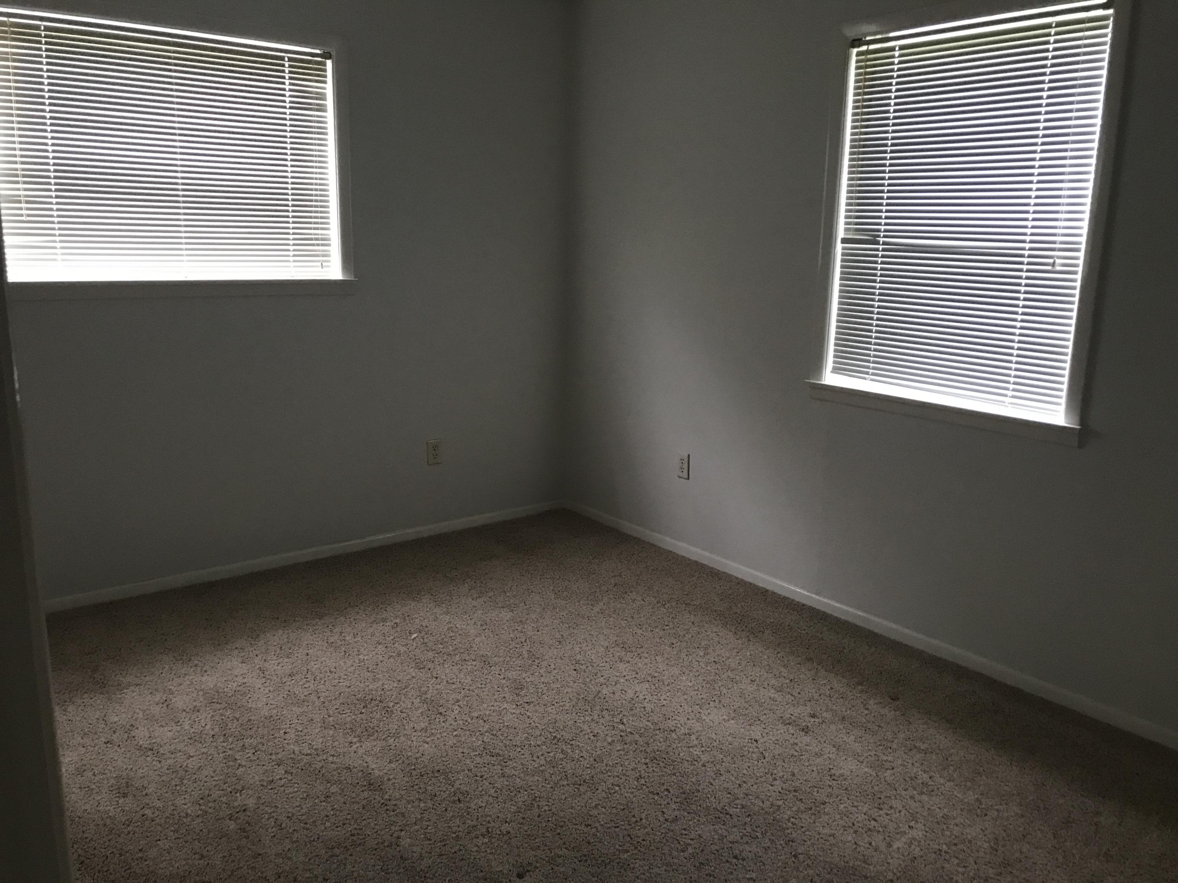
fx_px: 953
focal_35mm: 28
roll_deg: -1.5
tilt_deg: -14.2
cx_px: 589
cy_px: 442
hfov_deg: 63.4
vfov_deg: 49.7
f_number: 1.8
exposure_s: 1/15
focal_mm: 3.99
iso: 64
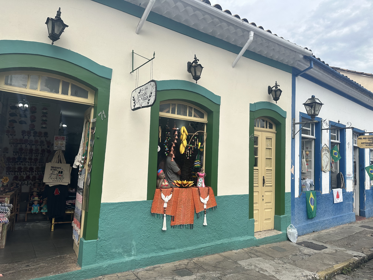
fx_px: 259
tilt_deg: +1.4
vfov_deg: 56.8
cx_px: 186
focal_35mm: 24
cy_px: 140
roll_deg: -1.3
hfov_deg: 71.6
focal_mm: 6.86
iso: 80
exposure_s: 1/2410
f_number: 1.78
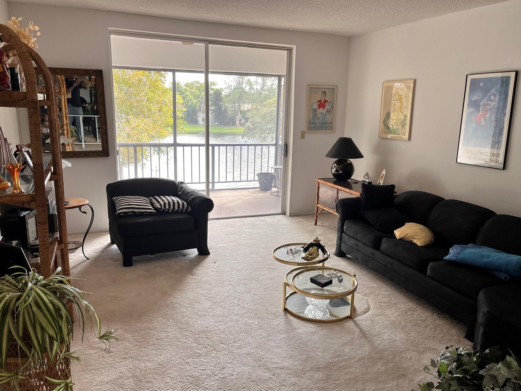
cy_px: 209
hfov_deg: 63.4
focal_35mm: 28
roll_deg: -1.3
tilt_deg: -13.9
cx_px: 265
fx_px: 421
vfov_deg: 49.7
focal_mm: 5.1
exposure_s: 1/107
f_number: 1.6
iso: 125
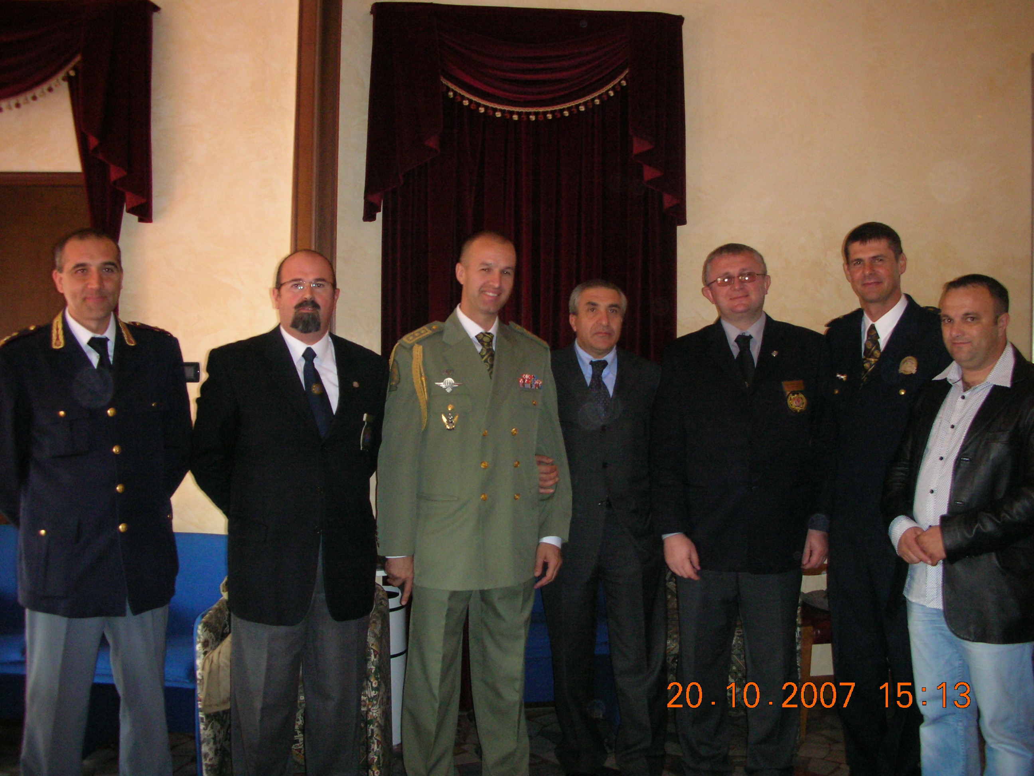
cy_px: 388
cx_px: 517
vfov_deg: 40.7
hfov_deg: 52.6
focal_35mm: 35
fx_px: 1045
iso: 200
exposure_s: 1/60.1
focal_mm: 5.8
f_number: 3
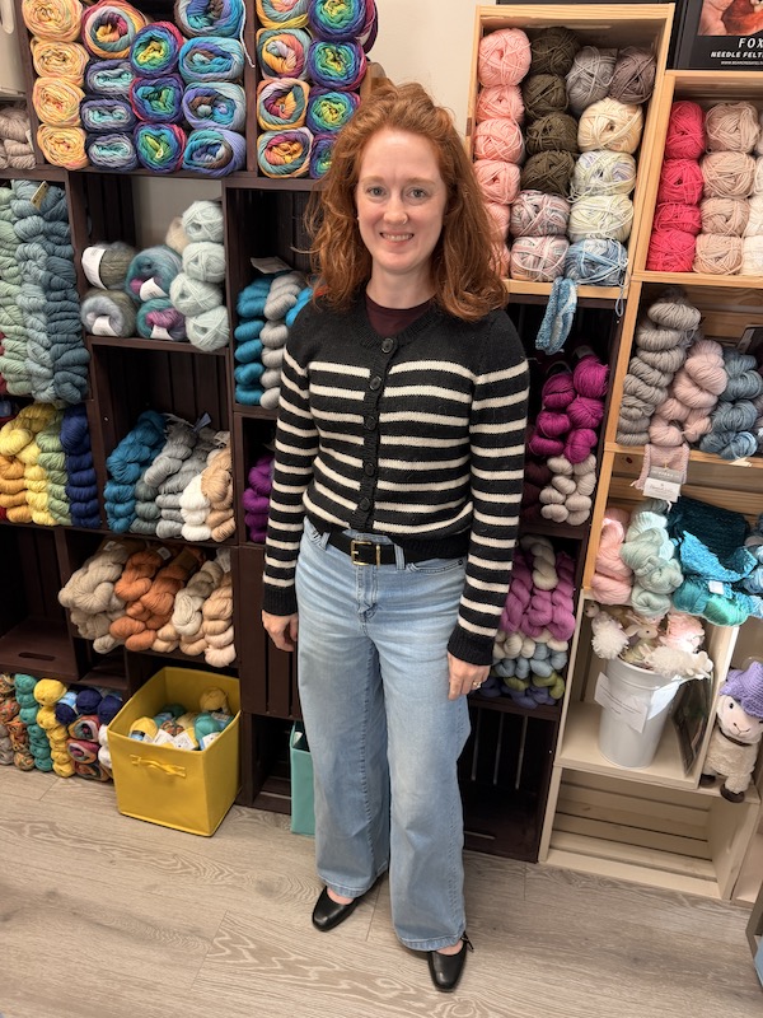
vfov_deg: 71.6
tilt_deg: -20.7
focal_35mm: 24
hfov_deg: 56.8
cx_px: 382
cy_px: 509
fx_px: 705
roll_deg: -4.8
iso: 200
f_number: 1.78
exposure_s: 1/120
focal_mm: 6.76
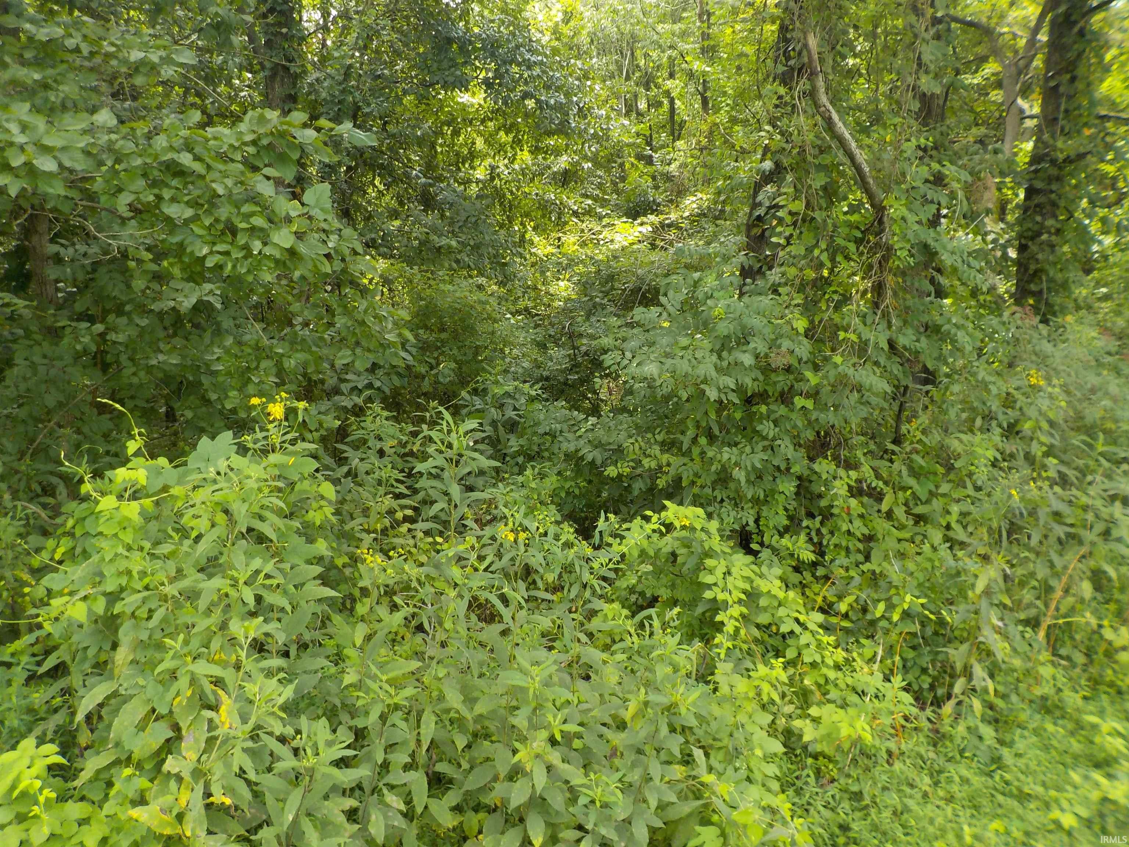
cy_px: 424
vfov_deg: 46.8
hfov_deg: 60.0
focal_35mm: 30
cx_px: 564
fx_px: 978
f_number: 3.3
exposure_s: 1/100
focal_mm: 4.1
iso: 125
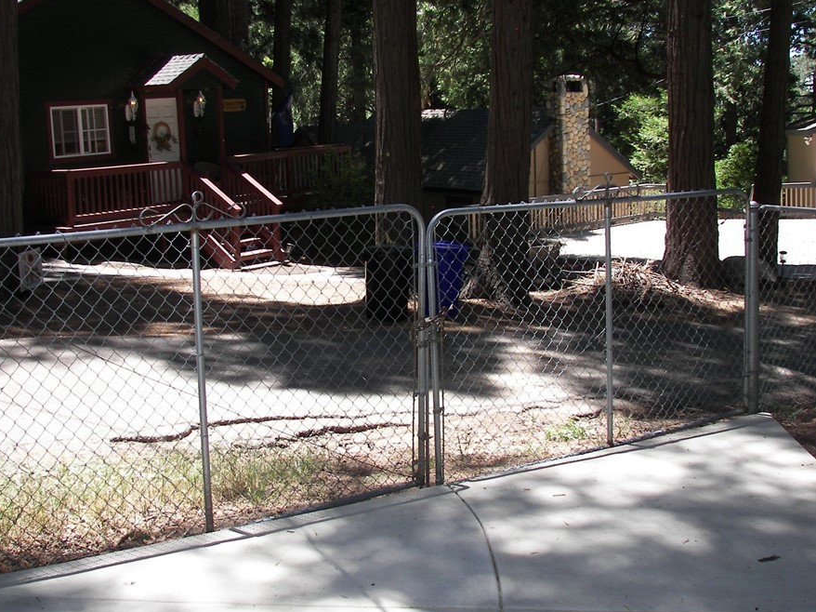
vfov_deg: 34.3
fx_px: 990
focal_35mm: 42
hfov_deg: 44.8
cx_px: 376
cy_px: 305
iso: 50
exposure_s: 1/250
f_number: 2.8
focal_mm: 6
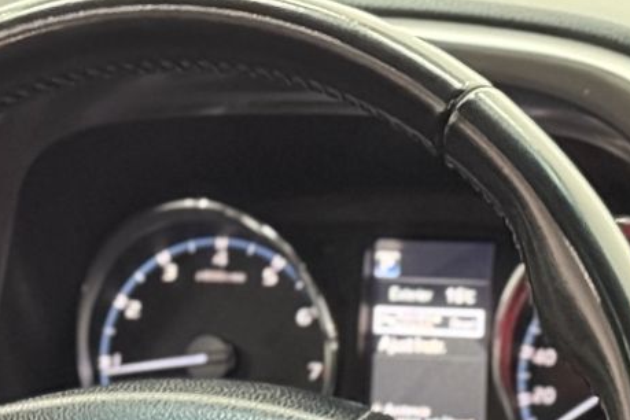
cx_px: 887
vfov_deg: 6.3
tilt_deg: -26.1
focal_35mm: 209
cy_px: 914
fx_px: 3657
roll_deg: +1.5
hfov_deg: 9.6
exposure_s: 1/24
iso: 640
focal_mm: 6.76
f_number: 1.78
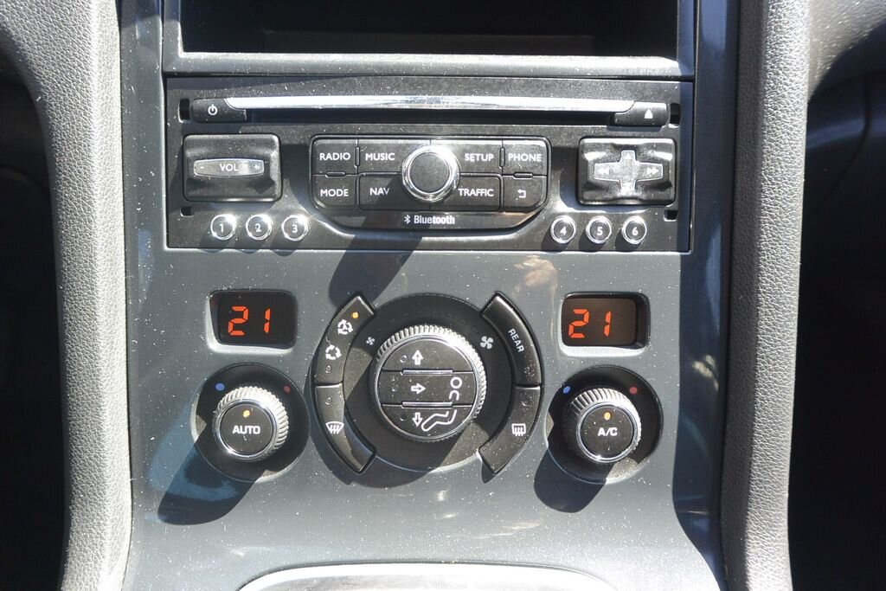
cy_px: 296
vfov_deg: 43.6
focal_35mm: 30
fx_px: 738
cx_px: 443
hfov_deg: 61.9
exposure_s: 1/125
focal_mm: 11.4
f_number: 3.5
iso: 220
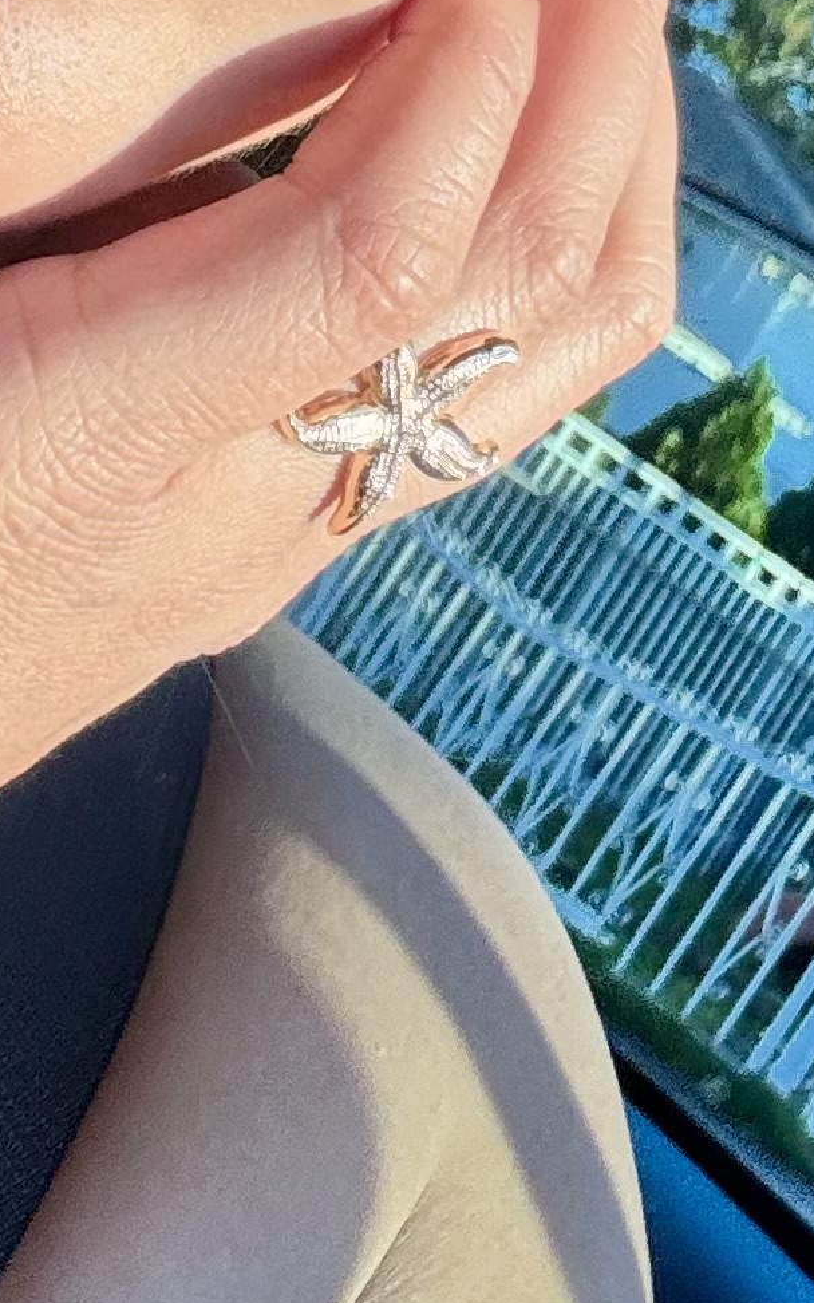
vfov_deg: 19.1
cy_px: -395
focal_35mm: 101
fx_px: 3585
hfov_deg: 12.4
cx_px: -363
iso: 25
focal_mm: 2.69
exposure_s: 1/187
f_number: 1.9
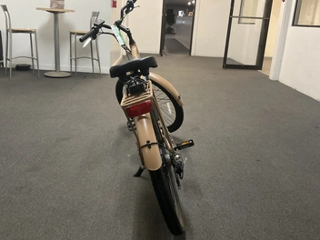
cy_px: 111
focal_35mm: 33
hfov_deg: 55.3
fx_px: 305
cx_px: 152
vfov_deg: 42.9
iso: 200
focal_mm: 3
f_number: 1.8
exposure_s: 1/40
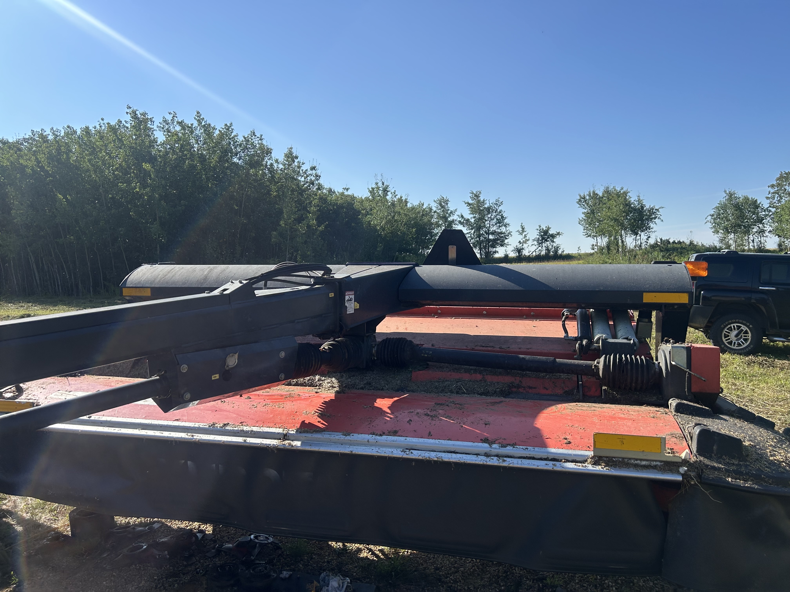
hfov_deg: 67.3
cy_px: 296
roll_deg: +2.9
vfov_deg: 53.1
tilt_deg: -1.6
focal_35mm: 26
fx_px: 593
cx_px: 395
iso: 50
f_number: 1.5
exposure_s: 1/4444
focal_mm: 5.7
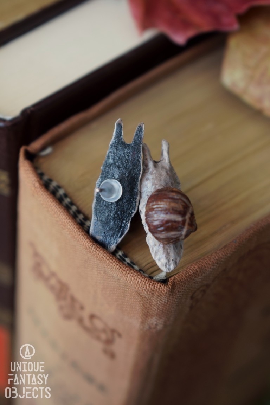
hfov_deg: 16.6
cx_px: 135
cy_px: 202
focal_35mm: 82
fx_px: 928
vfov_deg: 24.6
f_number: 5.6
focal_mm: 55
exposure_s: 1/60
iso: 500
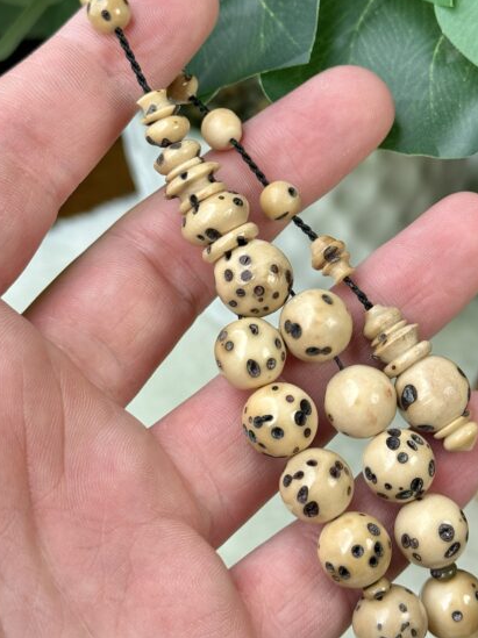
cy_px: 286
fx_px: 1290
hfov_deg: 20.9
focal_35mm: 70
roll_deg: +6.4
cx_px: 316
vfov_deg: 27.8
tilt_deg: -33.7
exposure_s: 1/121
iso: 50
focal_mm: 6.76
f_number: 1.78
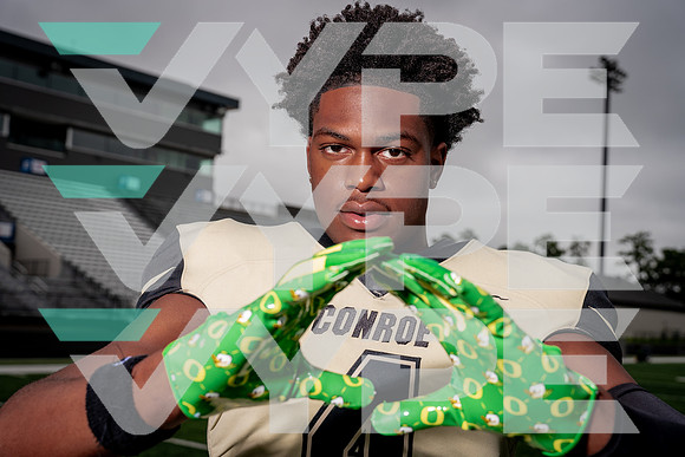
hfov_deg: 44.2
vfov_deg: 30.3
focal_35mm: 44
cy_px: 228
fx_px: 844
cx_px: 342
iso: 400
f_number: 5.6
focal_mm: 44
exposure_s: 1/1600
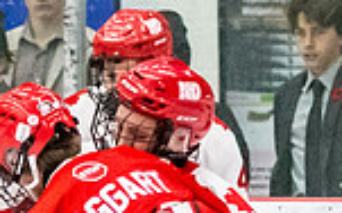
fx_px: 7122
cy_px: 367
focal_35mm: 765
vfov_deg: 1.7
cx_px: -16
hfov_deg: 2.7
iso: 4000
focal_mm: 80
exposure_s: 1/800
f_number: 2.8
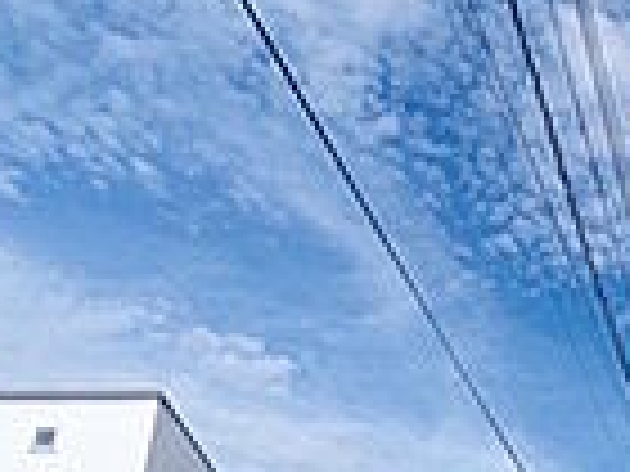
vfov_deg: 21.8
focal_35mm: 60
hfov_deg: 26.3
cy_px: 625
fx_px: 1092
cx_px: 860
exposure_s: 1/2674
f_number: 2.2
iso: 49
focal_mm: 1.83
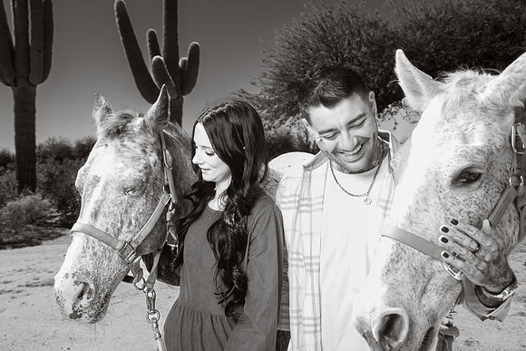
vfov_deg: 35.4
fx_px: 549
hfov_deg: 51.2
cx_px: 244
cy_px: 163
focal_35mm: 38
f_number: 5.6
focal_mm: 35
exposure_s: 1/250
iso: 50
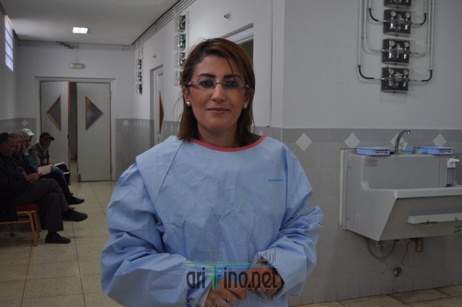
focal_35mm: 39
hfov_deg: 49.6
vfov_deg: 34.1
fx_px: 500
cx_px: 231
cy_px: 154
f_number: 4
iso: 450
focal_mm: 26
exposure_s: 1/60
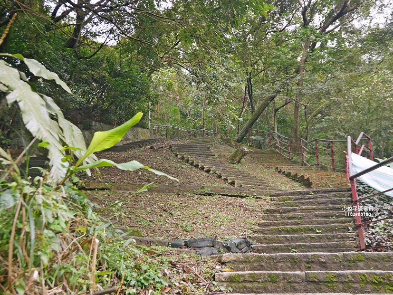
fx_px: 420
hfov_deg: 50.1
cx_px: 194
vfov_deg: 38.7
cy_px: 138
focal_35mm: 37
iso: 1000
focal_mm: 17
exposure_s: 1/60
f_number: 4
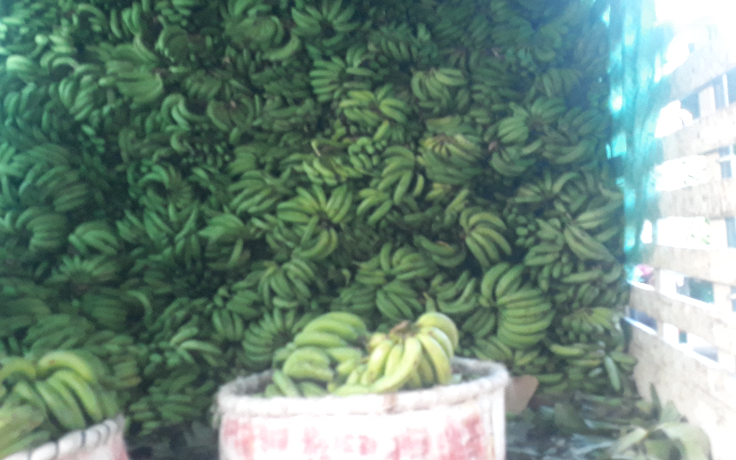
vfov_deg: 43.1
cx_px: 368
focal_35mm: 29
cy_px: 202
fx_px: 582
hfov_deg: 64.6
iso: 250
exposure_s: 1/15
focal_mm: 3.6
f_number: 1.9
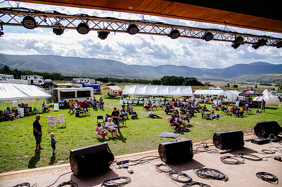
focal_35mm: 24
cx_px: 141
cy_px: 94
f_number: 5.6
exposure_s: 1/800
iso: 200
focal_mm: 24
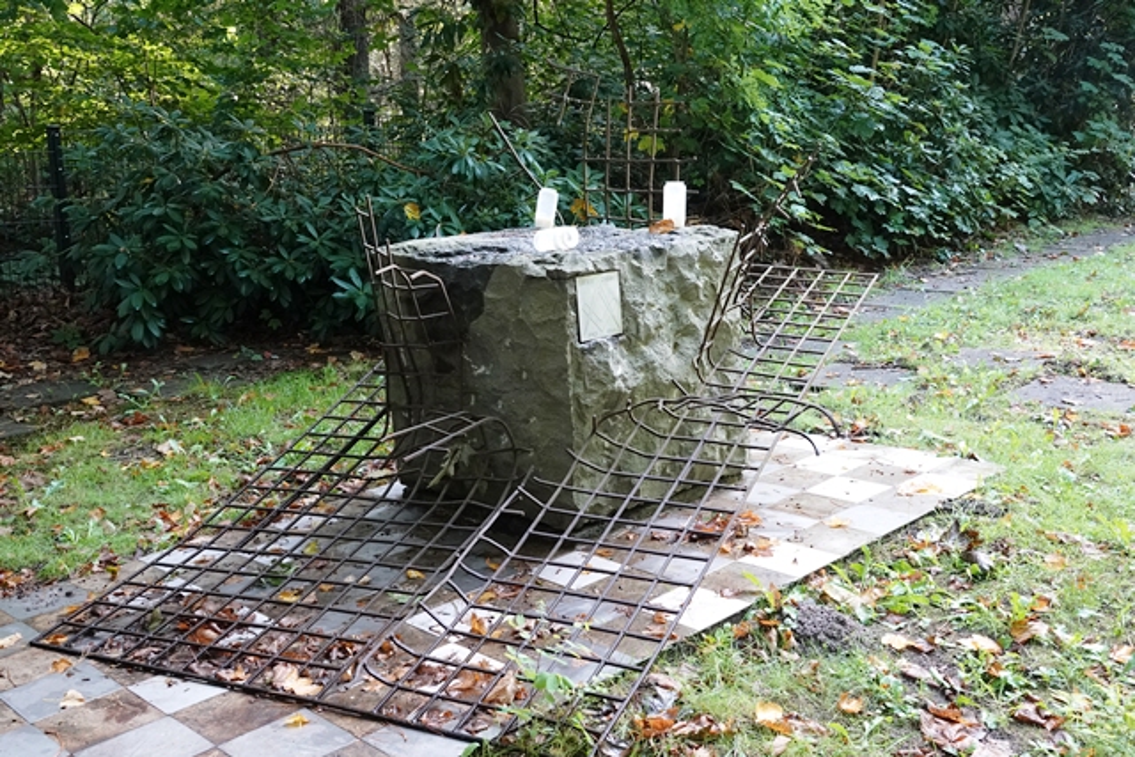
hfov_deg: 54.4
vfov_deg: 37.9
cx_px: 568
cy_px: 378
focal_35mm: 35
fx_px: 1104
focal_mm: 12.96
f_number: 5.6
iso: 1250
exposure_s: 1/40
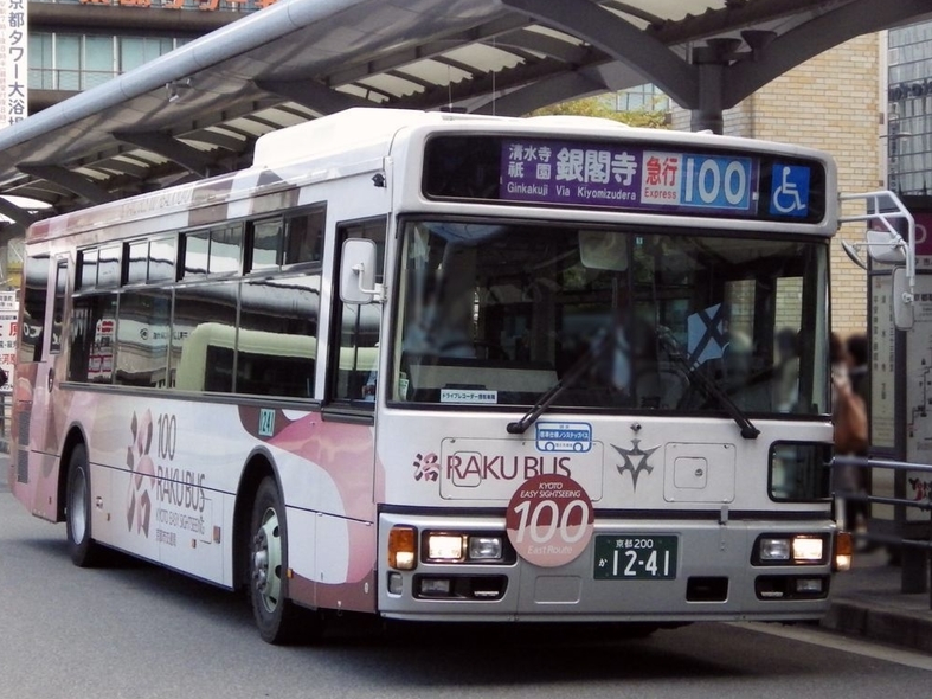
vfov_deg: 24.4
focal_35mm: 60
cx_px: 462
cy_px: 346
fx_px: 1615
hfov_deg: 32.2
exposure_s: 1/250
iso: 400
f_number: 4
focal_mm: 10.7
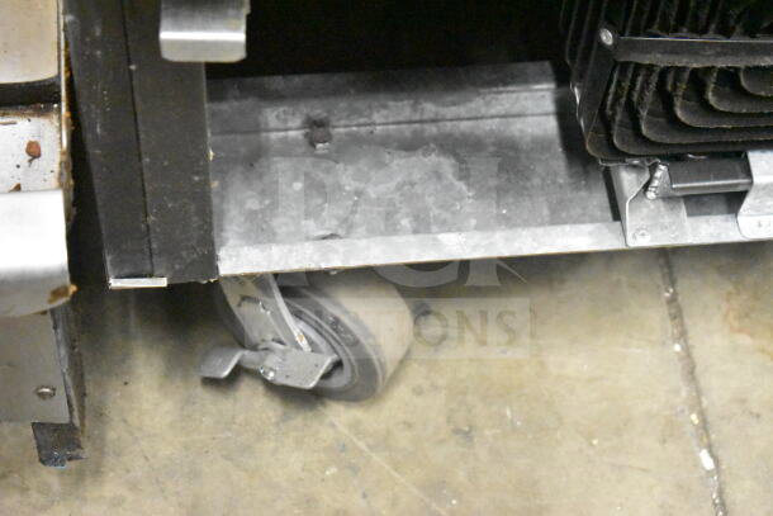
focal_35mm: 82
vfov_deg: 16.6
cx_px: 386
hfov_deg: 24.6
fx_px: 1772
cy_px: 258
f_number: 5.6
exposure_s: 1/80
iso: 25600
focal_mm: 55
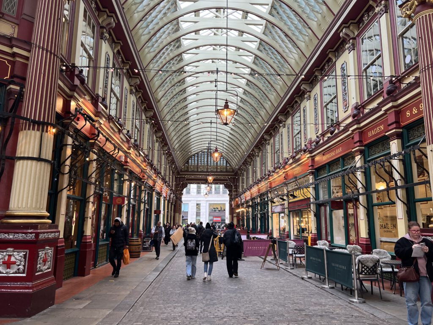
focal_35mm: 26
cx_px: 216
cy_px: 162
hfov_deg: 67.3
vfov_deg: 53.1
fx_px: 325
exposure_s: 1/100
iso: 125
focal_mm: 5.7
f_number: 1.5
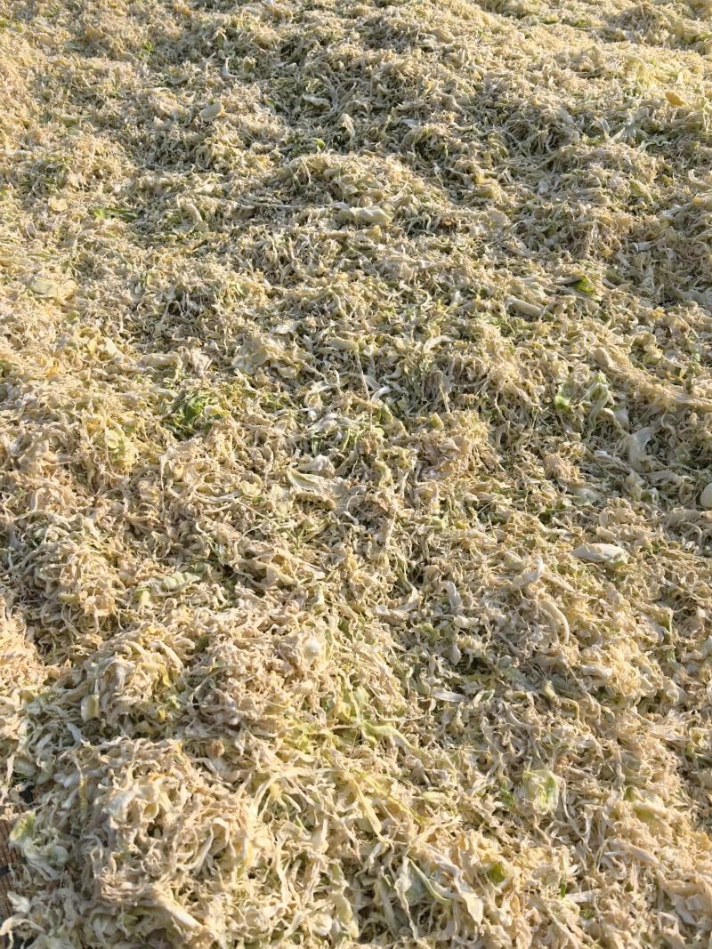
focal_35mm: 27
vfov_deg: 65.3
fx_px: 741
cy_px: 474
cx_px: 356
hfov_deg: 51.3
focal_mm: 6.98
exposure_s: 1/1709
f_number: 2
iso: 50
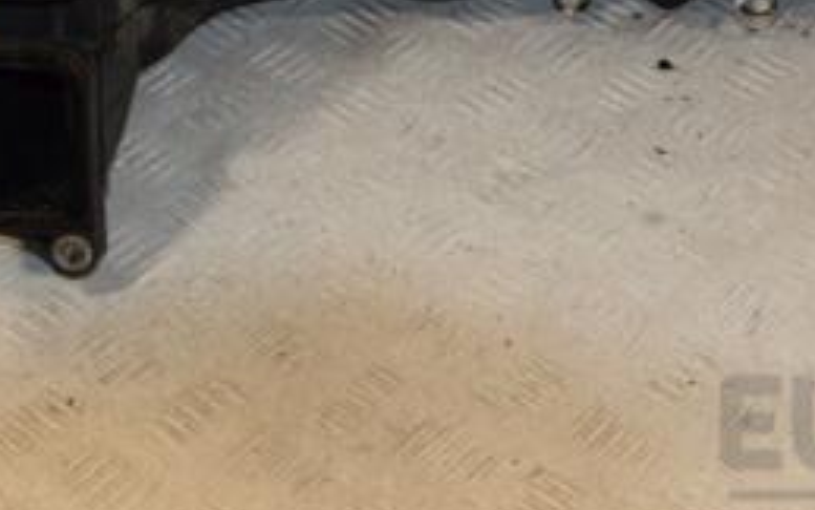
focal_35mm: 85
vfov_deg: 15.1
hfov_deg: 24.0
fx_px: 1888
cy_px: 3
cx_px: 661
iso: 800
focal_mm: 24
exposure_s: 1/200
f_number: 6.3
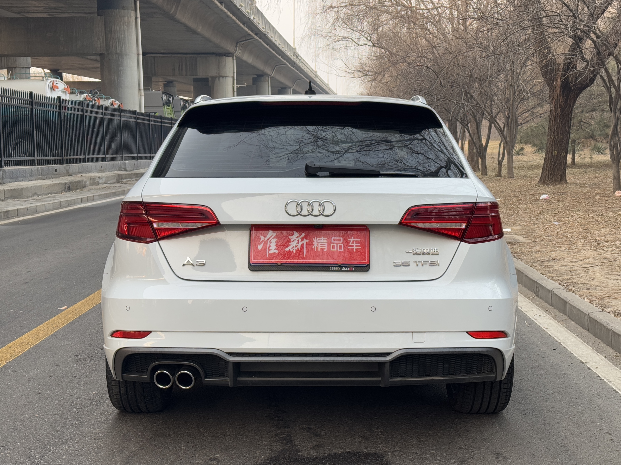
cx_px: 310
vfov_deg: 30.3
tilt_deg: -5.4
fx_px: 861
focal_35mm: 48
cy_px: 232
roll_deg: +0.9
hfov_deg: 39.7
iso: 64
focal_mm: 6.76
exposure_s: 1/121
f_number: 1.78
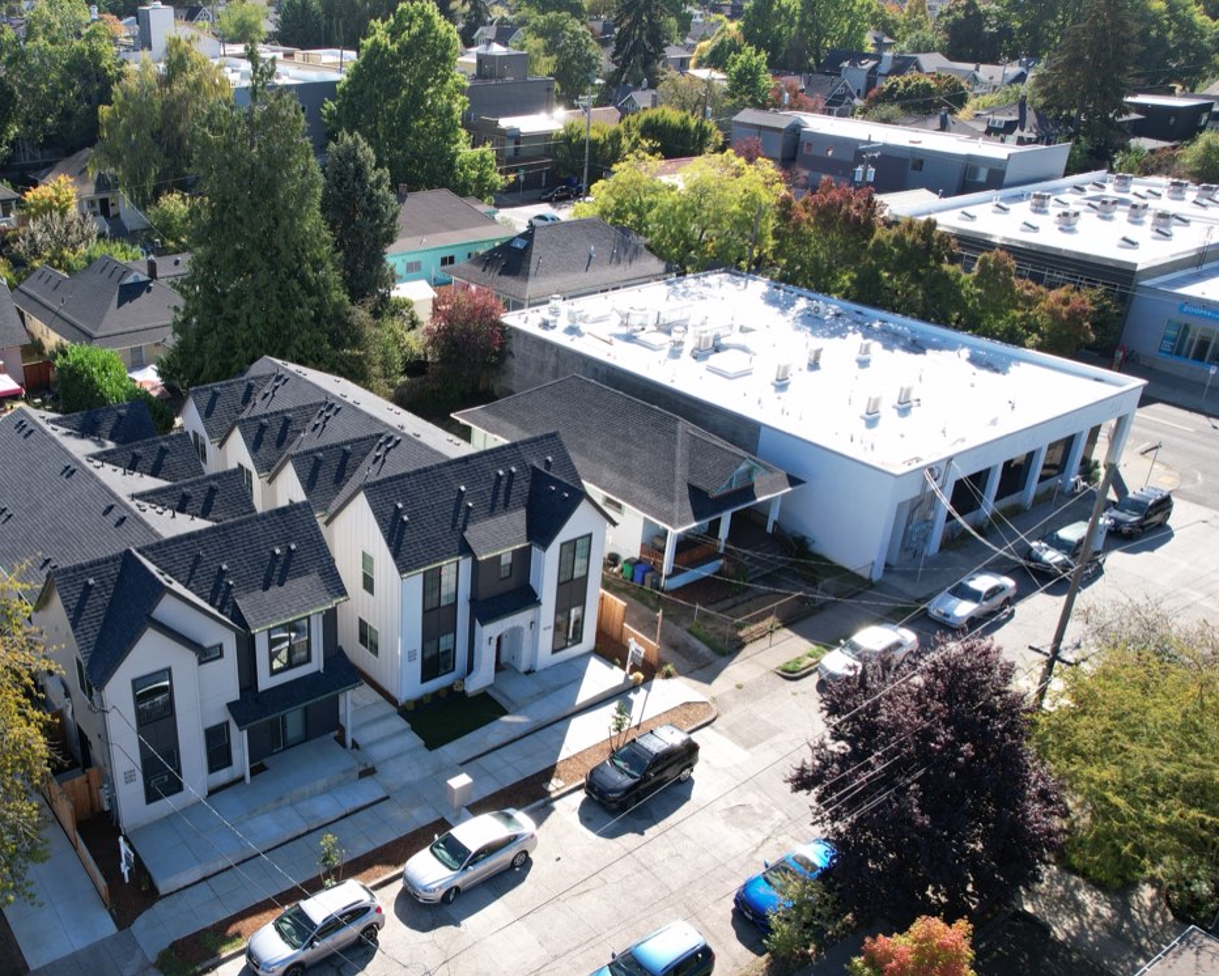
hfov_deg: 55.5
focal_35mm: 31
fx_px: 1119
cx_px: 370
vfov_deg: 47.0
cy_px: 548
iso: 100
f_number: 2.8
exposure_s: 1/640
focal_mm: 8.38
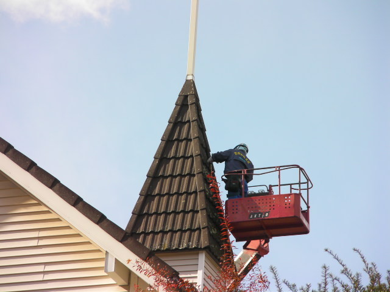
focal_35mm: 190
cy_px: 146
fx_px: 2141
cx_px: 195
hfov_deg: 10.4
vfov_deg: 7.8
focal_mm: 34
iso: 50
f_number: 3.7
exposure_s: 1/312
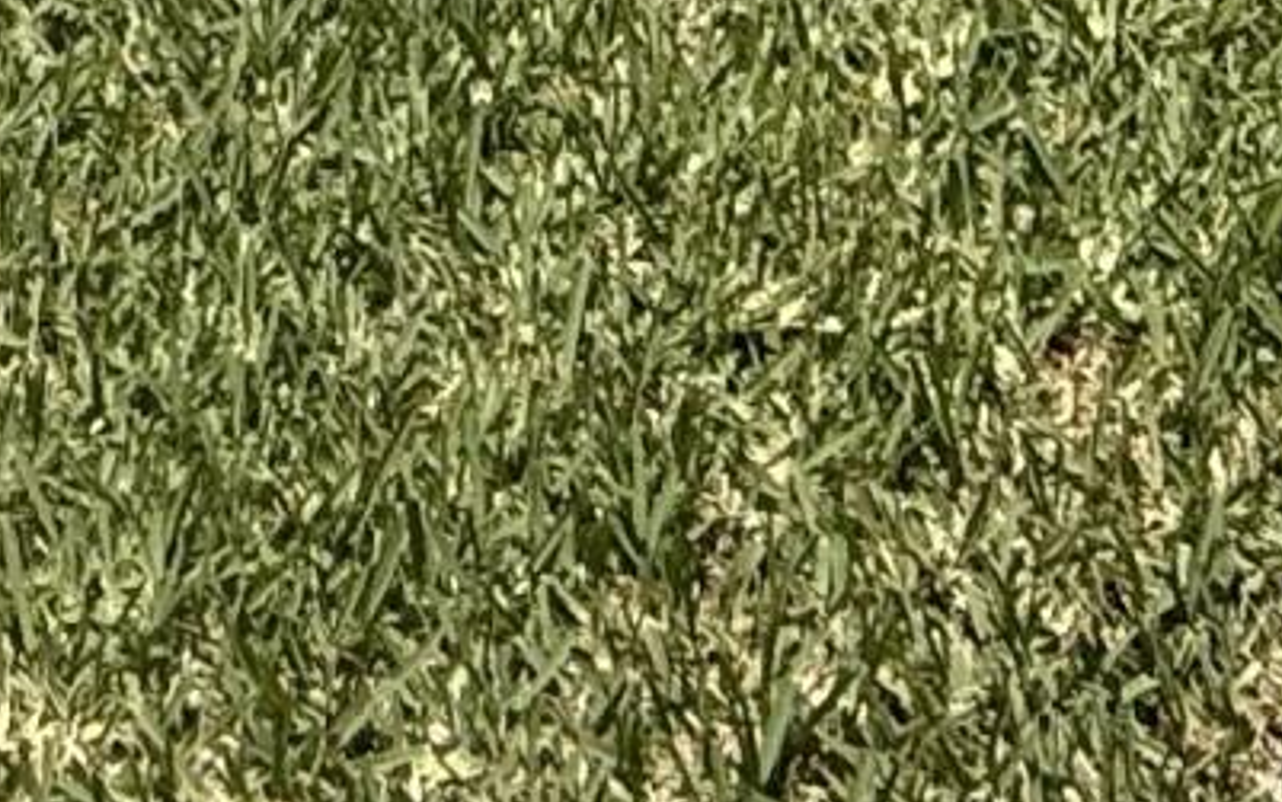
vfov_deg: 8.0
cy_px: -2285
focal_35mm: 111
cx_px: 38
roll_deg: +1.4
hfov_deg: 18.3
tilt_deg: -3.5
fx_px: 3880
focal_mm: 2.22
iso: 50
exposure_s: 1/2841
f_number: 2.2
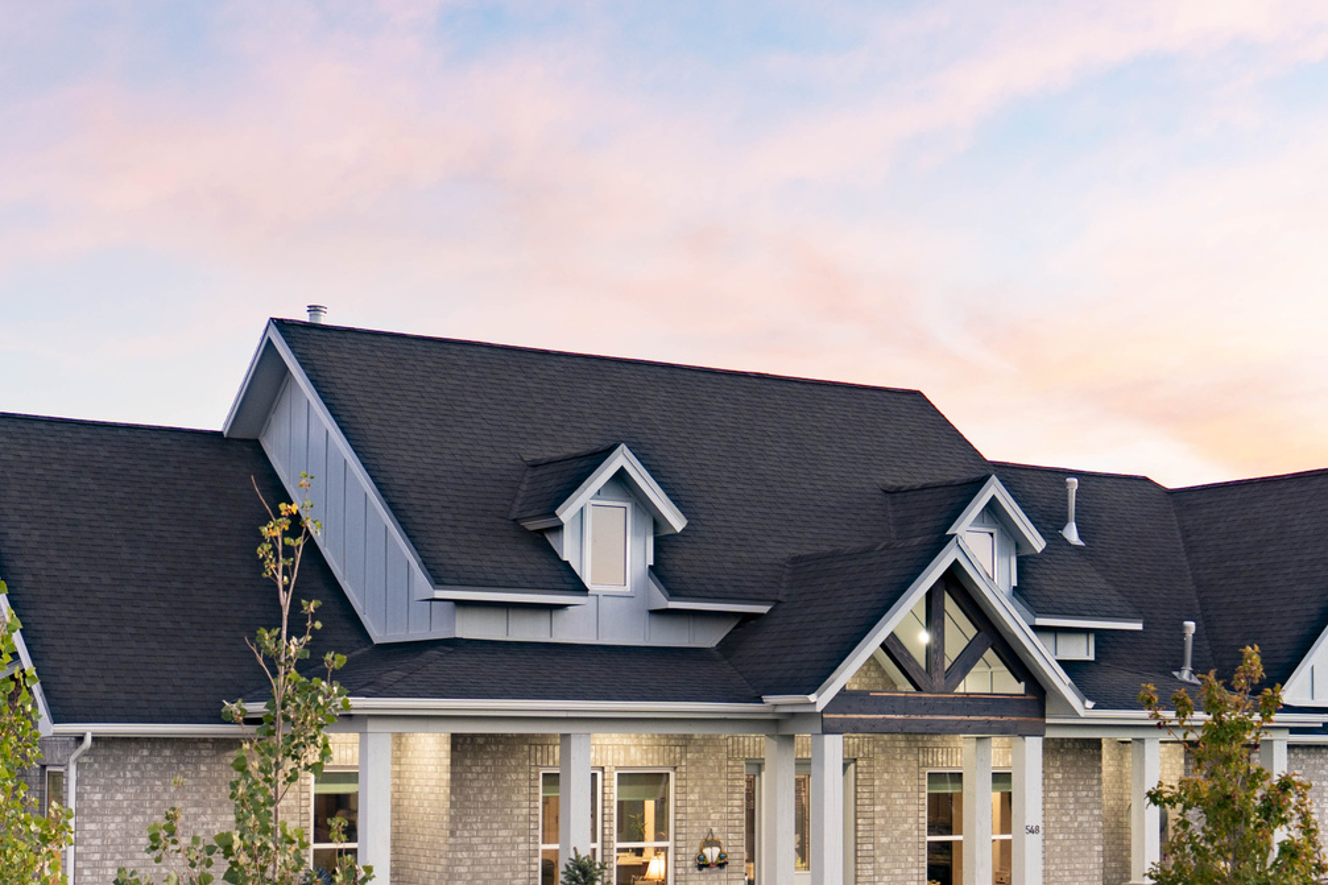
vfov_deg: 22.0
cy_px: 672
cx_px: 750
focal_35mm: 61
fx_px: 2250
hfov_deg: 32.8
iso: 100
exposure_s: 1/30
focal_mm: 30
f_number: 2.8
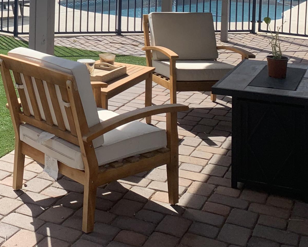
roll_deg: -2.2
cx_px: 22
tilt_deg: +0.4
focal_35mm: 64
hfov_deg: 28.3
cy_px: -32
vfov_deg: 22.4
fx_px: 583
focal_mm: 4.25
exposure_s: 1/1880
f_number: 1.8
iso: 25
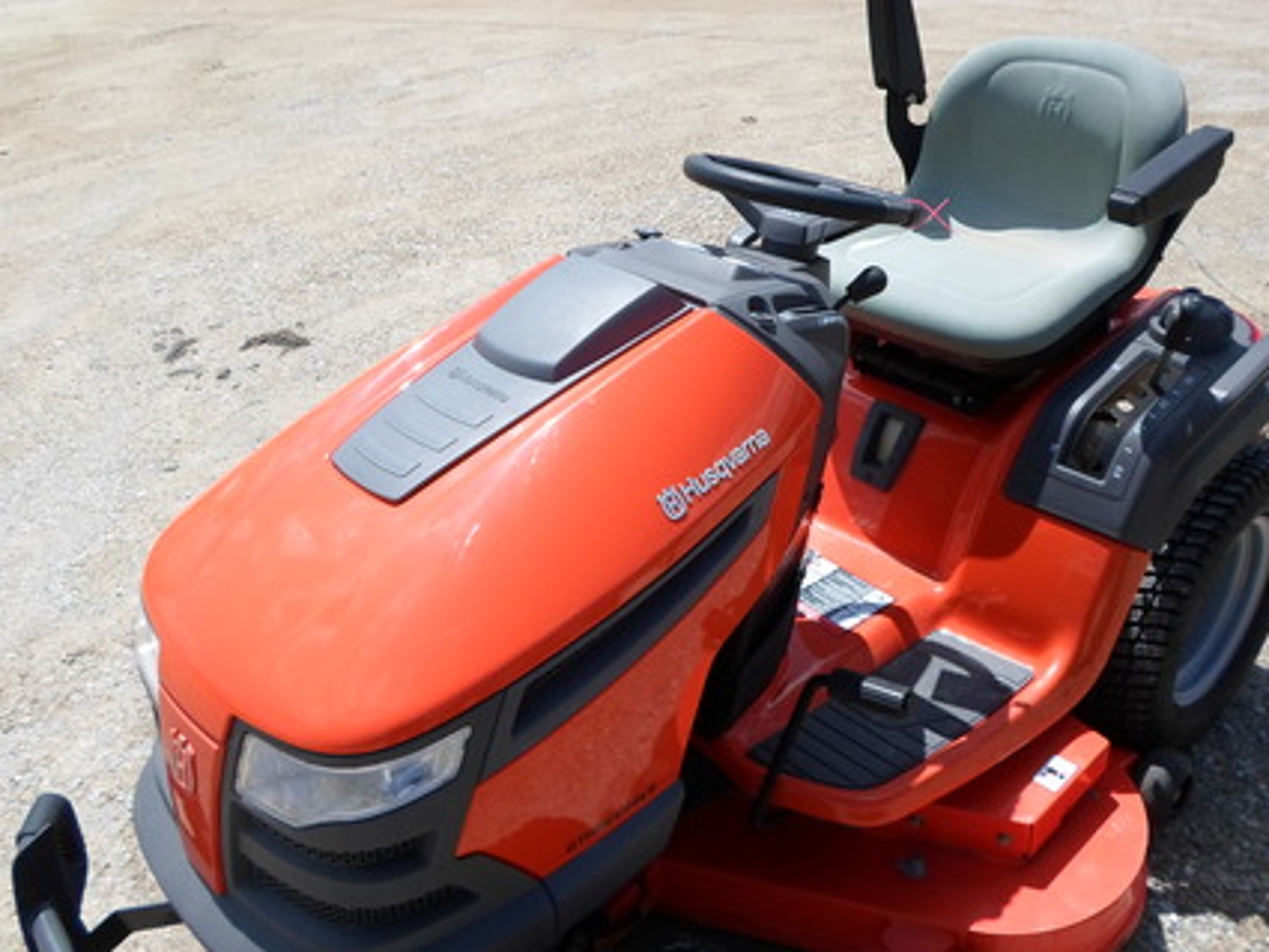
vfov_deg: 44.2
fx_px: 1173
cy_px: 504
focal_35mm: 32
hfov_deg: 56.7
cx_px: 681
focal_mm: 4.5
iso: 80
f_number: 2.5
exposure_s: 1/2000
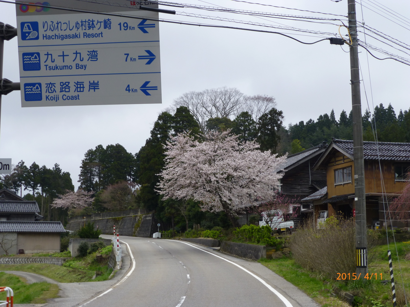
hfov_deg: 35.5
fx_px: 640
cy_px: 154
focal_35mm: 54
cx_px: 205
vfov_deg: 27.0
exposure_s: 1/250
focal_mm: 9.7
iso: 100
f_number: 4.6
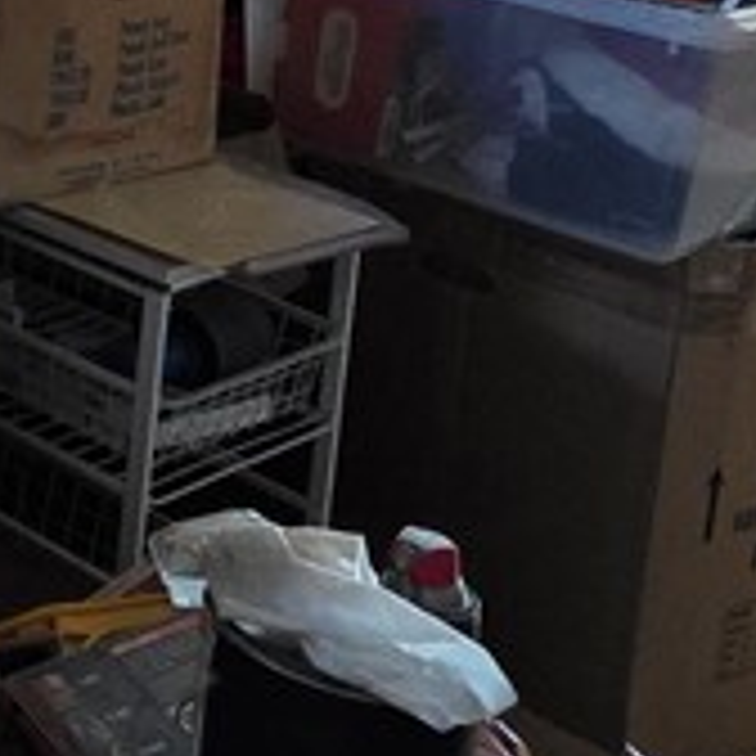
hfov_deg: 19.3
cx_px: -562
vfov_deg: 21.8
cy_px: -270
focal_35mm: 70
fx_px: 1730
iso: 1250
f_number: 1.9
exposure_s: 1/60
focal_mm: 2.2
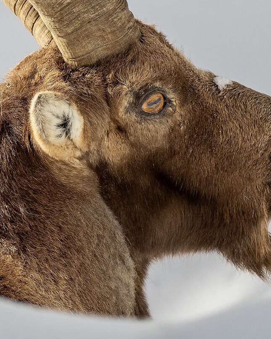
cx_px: -35
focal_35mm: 1755
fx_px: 17588
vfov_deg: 1.1
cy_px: 6
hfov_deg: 0.9
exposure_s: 1/500
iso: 100
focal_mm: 300
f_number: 4
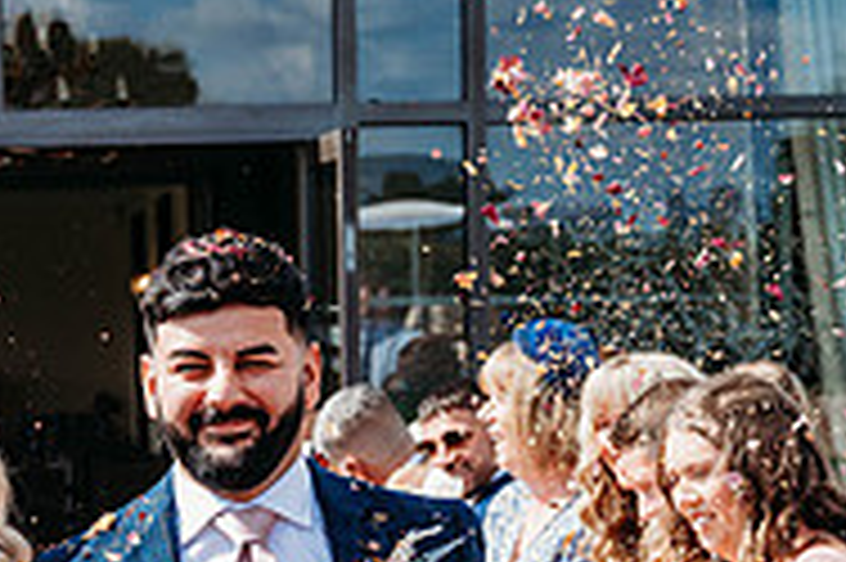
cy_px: 665
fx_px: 3404
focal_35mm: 145
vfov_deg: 9.3
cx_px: 248
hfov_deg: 14.1
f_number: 5
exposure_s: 1/800
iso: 250
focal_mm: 47
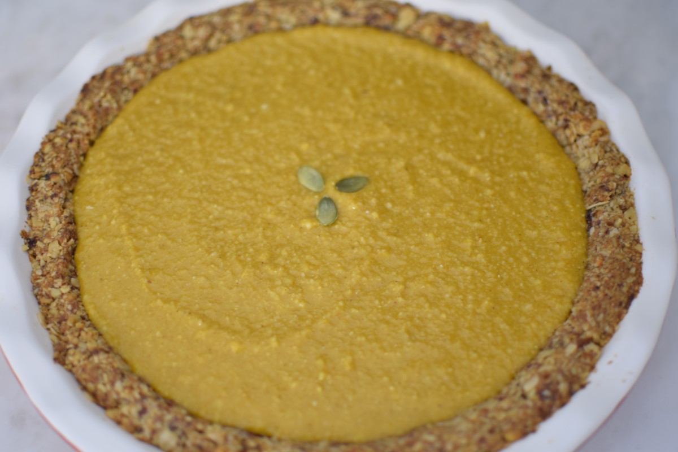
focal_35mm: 52
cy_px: 226
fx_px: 989
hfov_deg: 37.9
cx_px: 339
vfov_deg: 25.8
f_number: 1.8
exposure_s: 1/40
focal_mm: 35
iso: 100
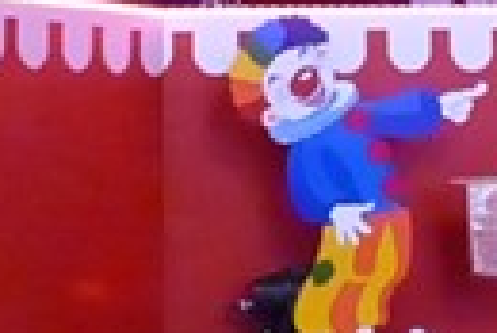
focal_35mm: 142
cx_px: 466
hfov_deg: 14.3
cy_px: -78
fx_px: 1963
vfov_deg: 9.5
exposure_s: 1/60
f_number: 2.8
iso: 2500
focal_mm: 5.3
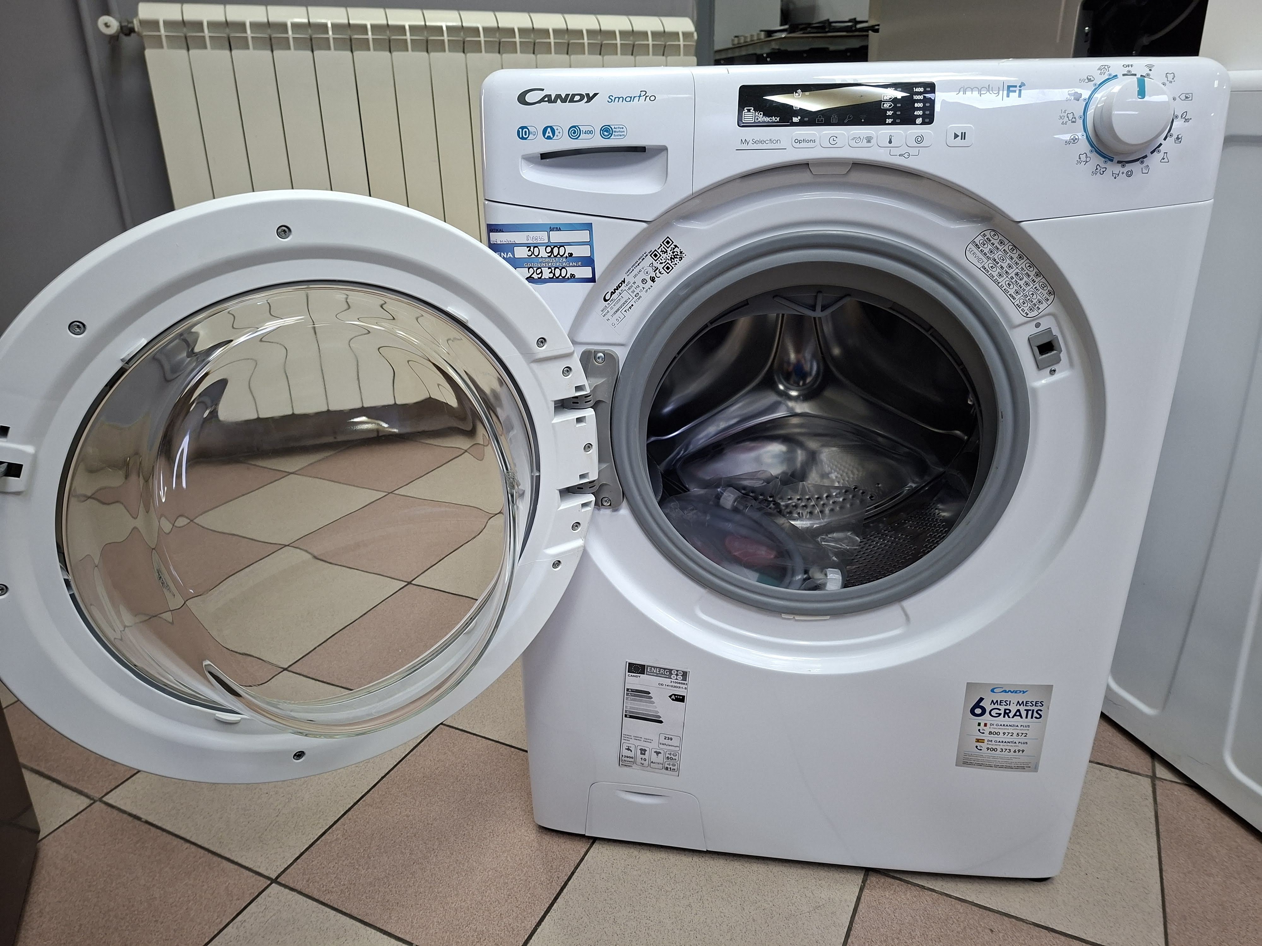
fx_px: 839
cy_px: 473
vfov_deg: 58.9
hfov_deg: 73.9
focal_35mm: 23
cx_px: 631
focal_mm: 5.54
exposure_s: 1/50
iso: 200
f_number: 1.8
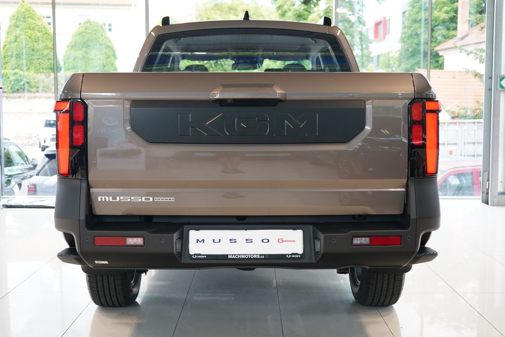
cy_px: 168
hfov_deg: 41.1
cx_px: 252
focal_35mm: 48
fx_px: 673
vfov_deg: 28.1
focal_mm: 48
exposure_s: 1/60
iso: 500
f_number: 4.5
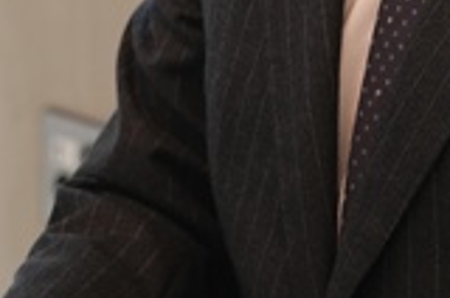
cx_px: 205
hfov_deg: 7.4
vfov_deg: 4.9
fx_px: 3468
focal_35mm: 278
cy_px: -232
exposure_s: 1/160
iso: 500
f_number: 4
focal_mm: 60
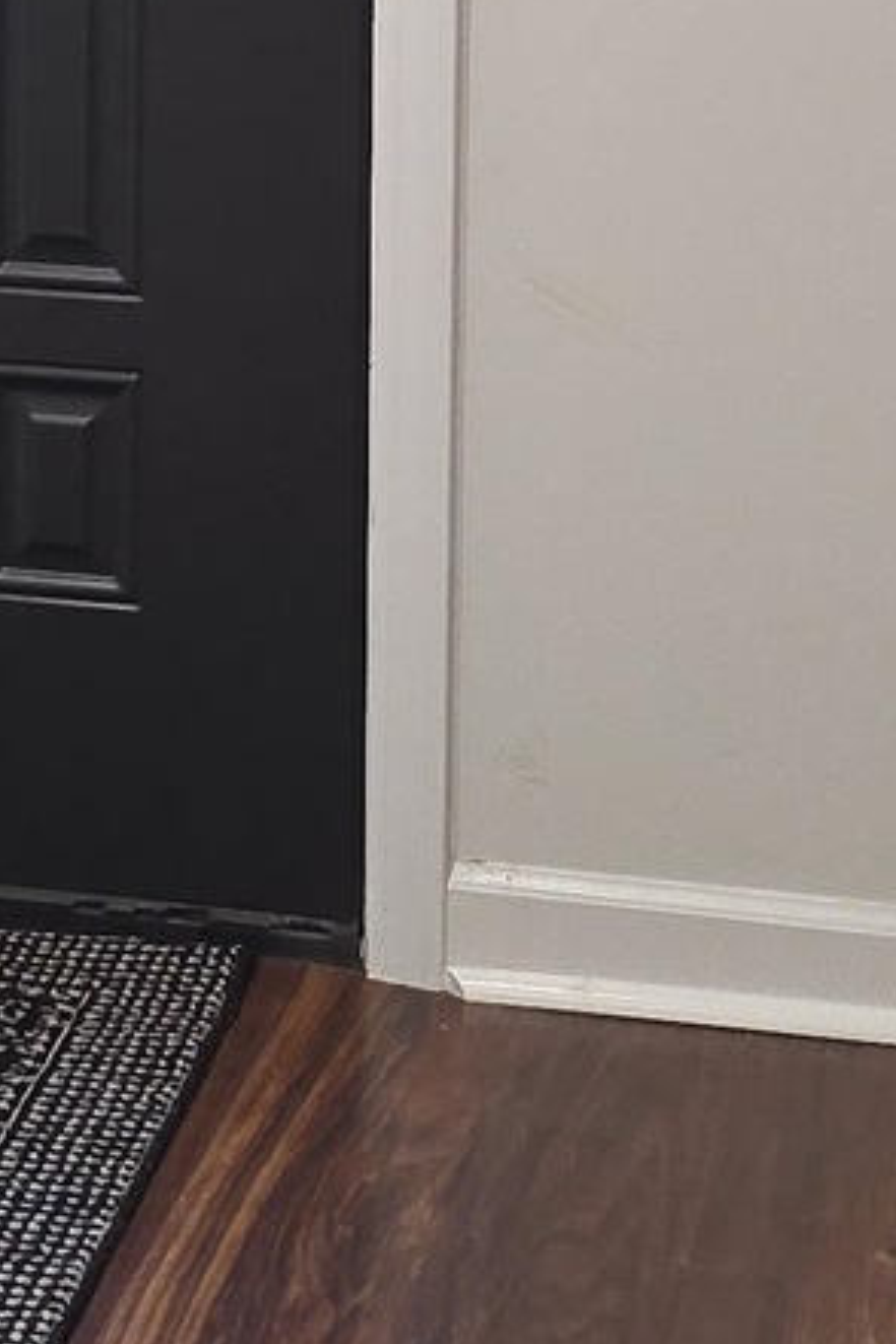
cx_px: -149
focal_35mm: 125
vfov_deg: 15.9
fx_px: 4666
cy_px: -140
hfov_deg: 10.8
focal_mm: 6.3
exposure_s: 1/60
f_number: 1.7
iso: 125
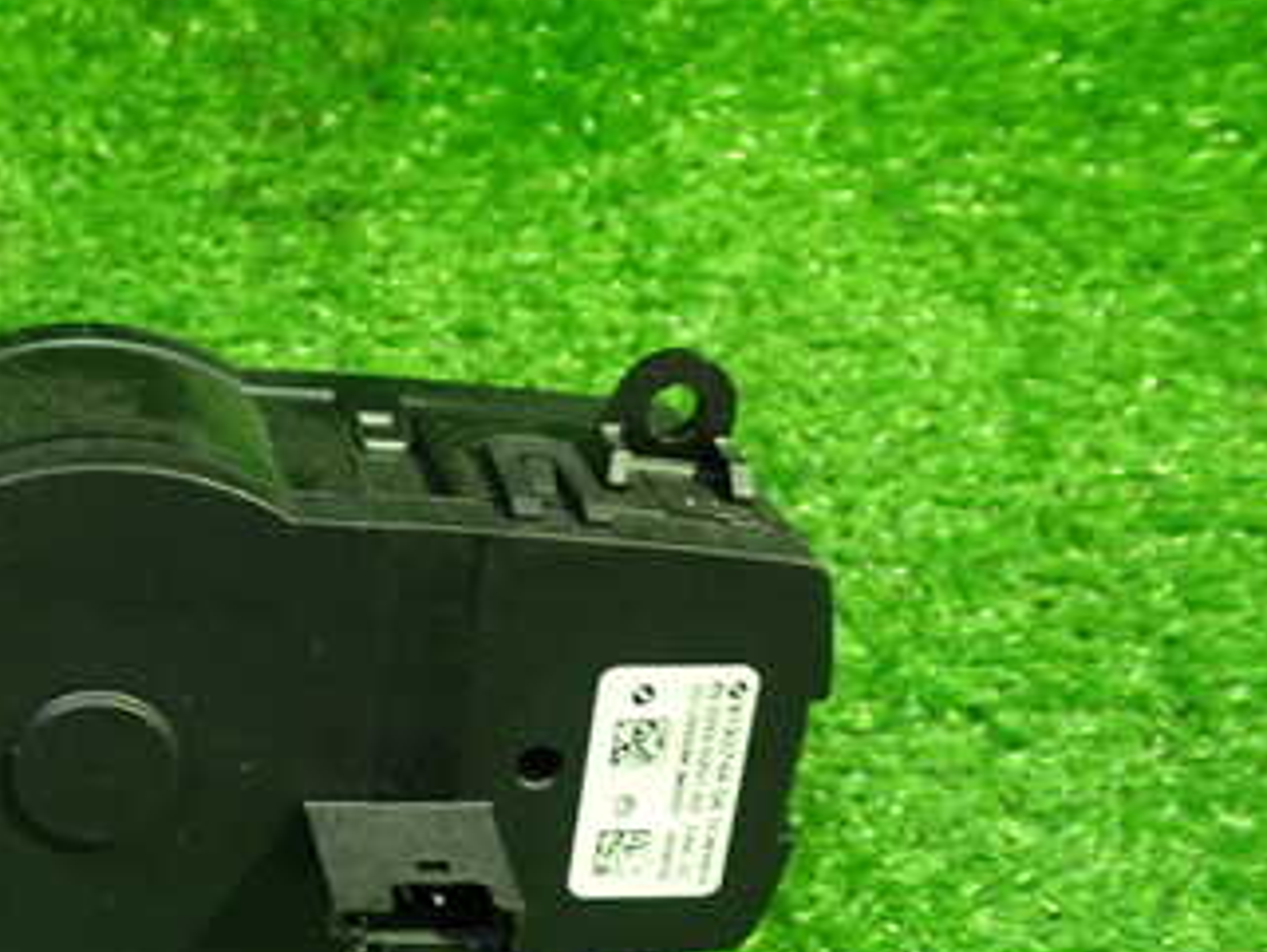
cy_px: 668
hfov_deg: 32.4
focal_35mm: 56
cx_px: 99
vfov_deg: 25.9
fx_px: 2050
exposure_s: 1/30
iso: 400
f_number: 2.3
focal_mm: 5.4
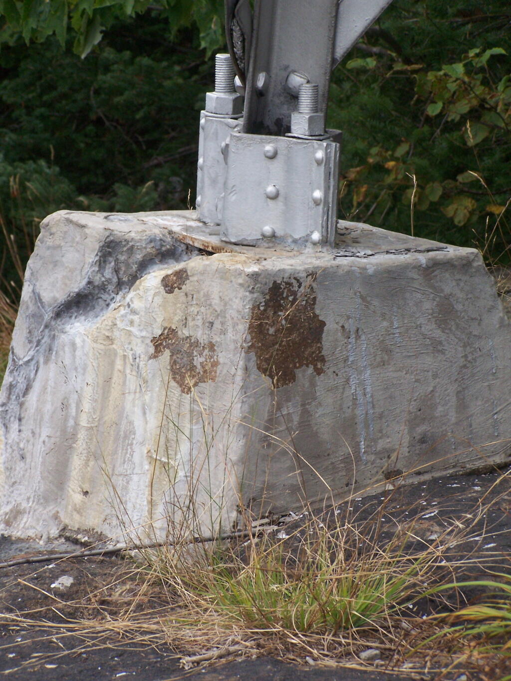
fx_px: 3326
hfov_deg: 8.8
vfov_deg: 11.7
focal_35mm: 169
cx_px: 256
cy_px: 340
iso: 200
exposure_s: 1/800
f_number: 4.5
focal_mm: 28
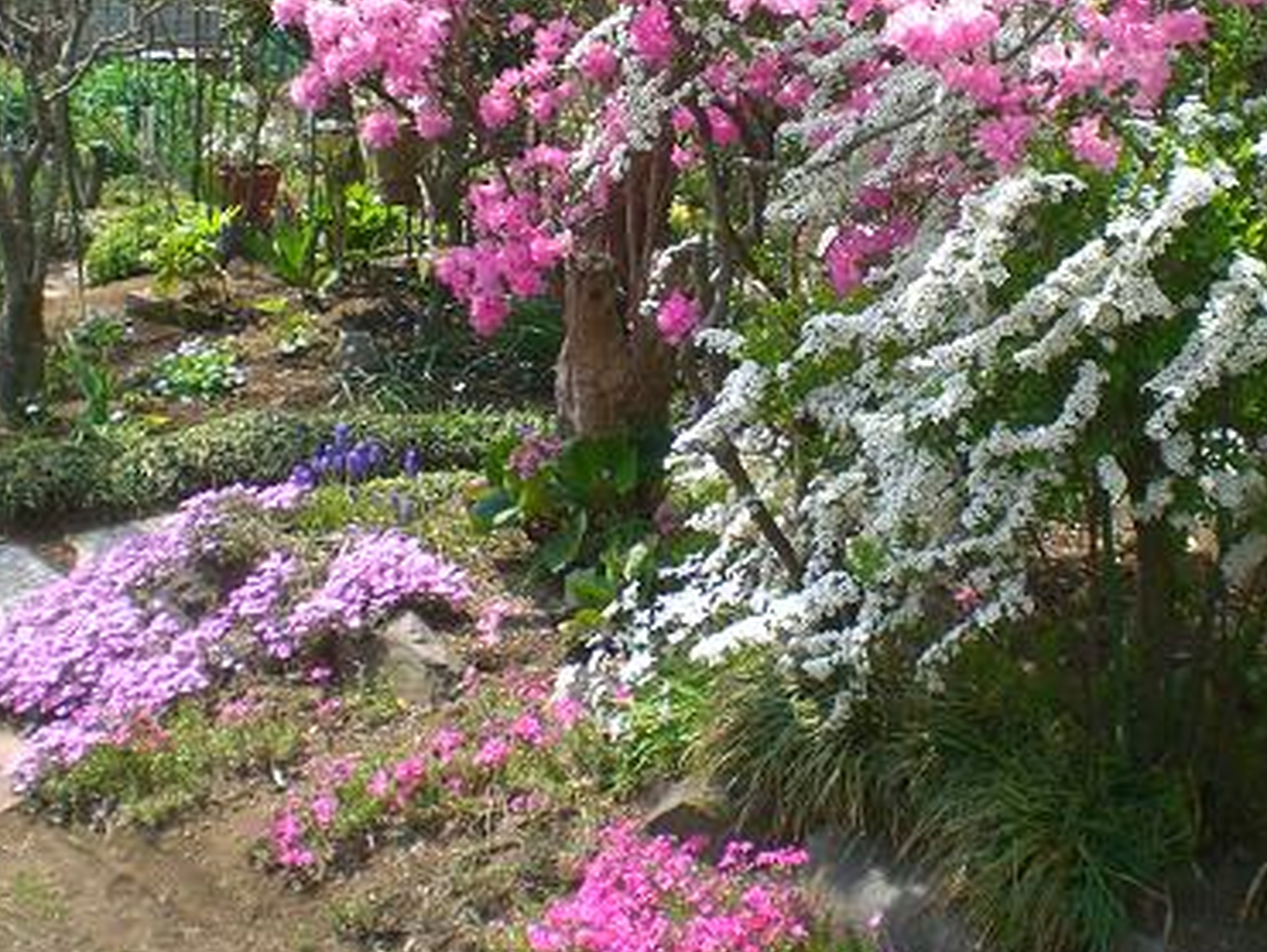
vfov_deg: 31.5
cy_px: 397
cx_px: 726
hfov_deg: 41.1
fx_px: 1685
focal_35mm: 46
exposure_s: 1/250
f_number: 4.4
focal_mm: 6.3
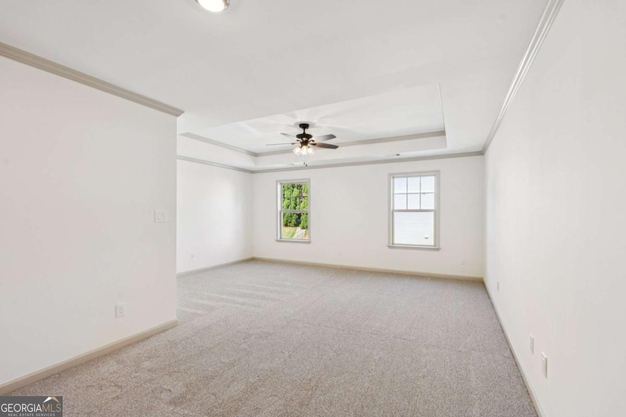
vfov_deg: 73.7
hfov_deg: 96.7
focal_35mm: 16
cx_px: 313
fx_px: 278
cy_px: 208
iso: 400
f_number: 8
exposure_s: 1/30
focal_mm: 16
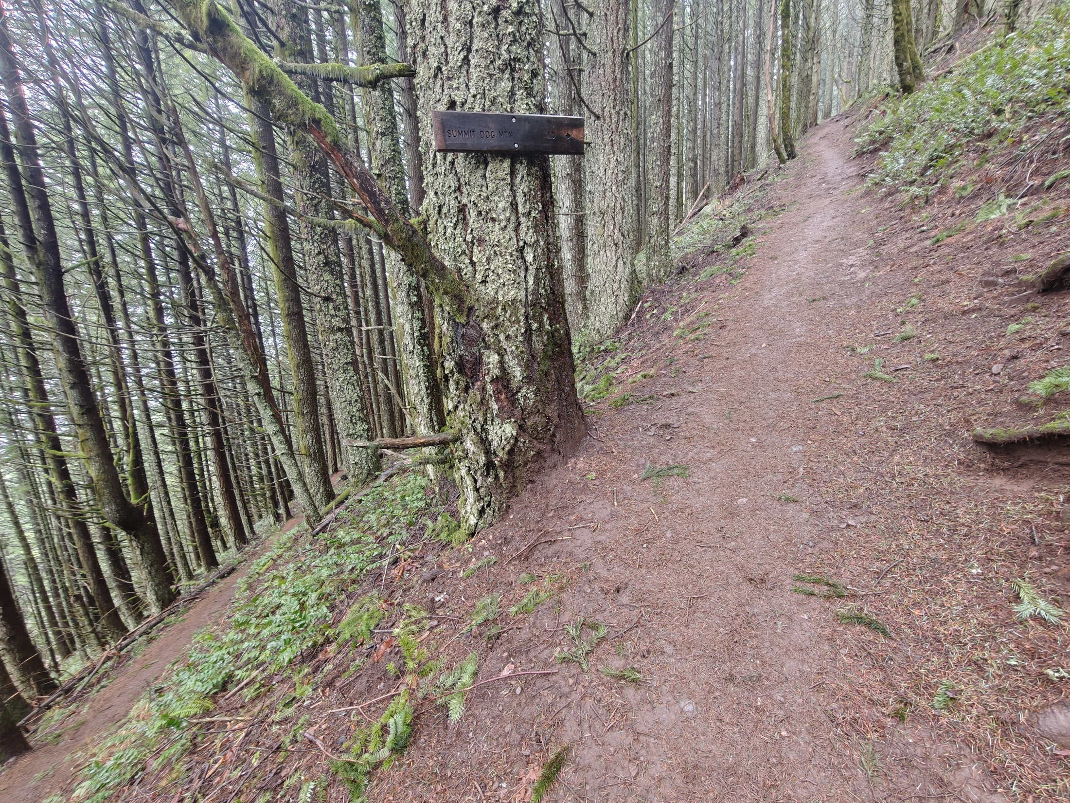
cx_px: 535
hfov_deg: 98.2
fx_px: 464
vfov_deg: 81.7
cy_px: 402
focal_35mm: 15
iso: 1600
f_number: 2
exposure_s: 1/63
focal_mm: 2.3
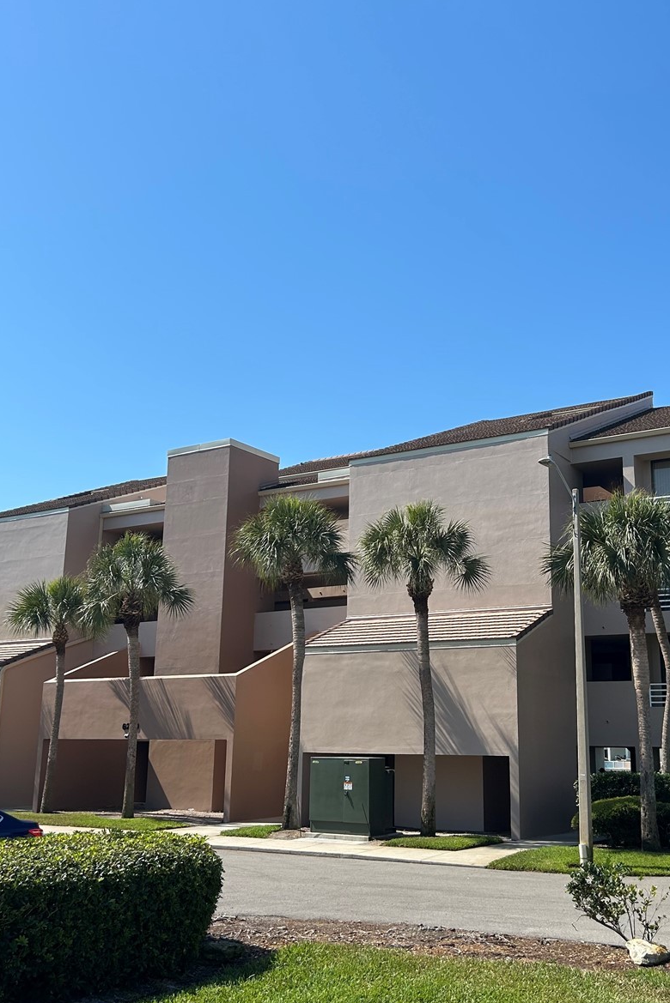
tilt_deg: +12.8
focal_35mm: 37
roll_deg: -1.0
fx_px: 1032
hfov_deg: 35.9
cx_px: 381
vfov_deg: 51.9
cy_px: 498
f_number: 1.5
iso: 50
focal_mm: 5.7
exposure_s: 1/4274
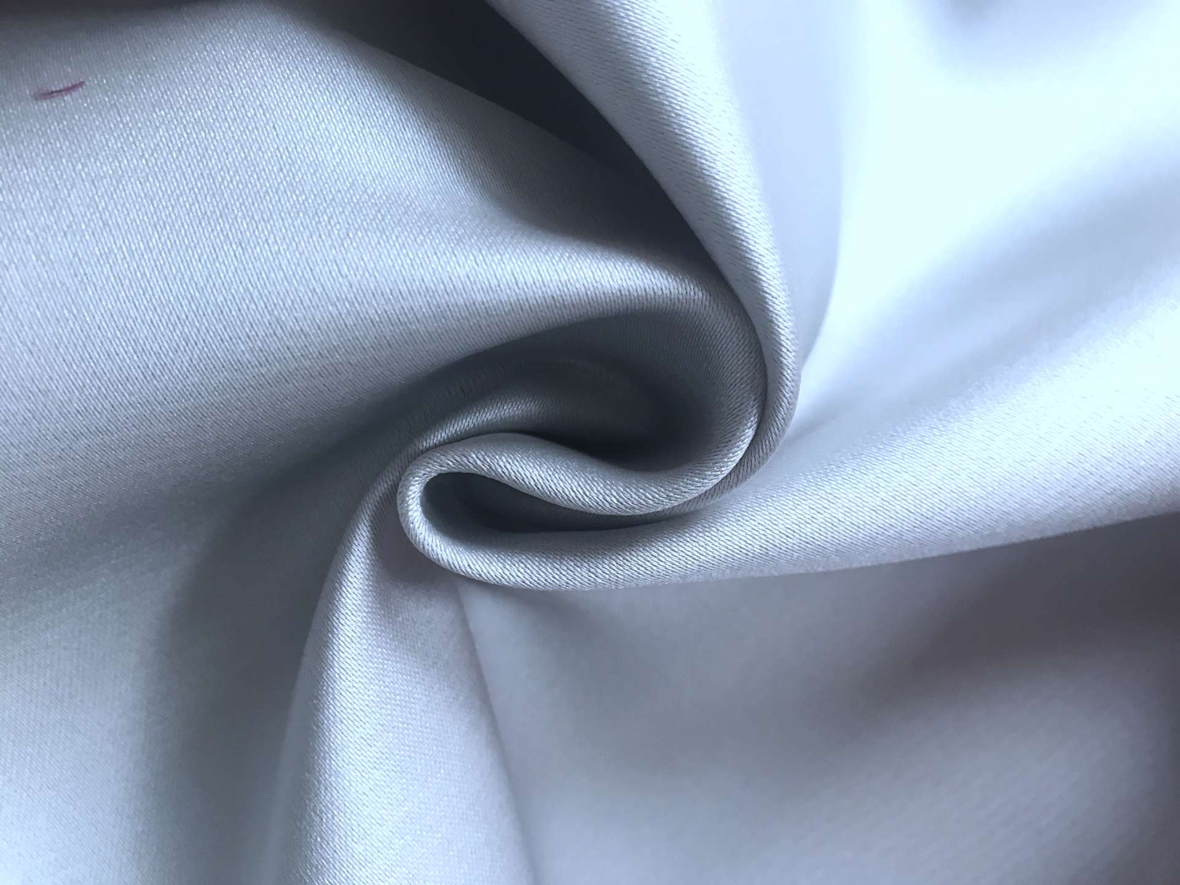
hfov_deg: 63.4
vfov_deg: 49.7
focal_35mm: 28
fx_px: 954
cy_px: 442
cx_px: 590
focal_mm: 3.99
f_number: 1.8
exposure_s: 1/15
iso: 40
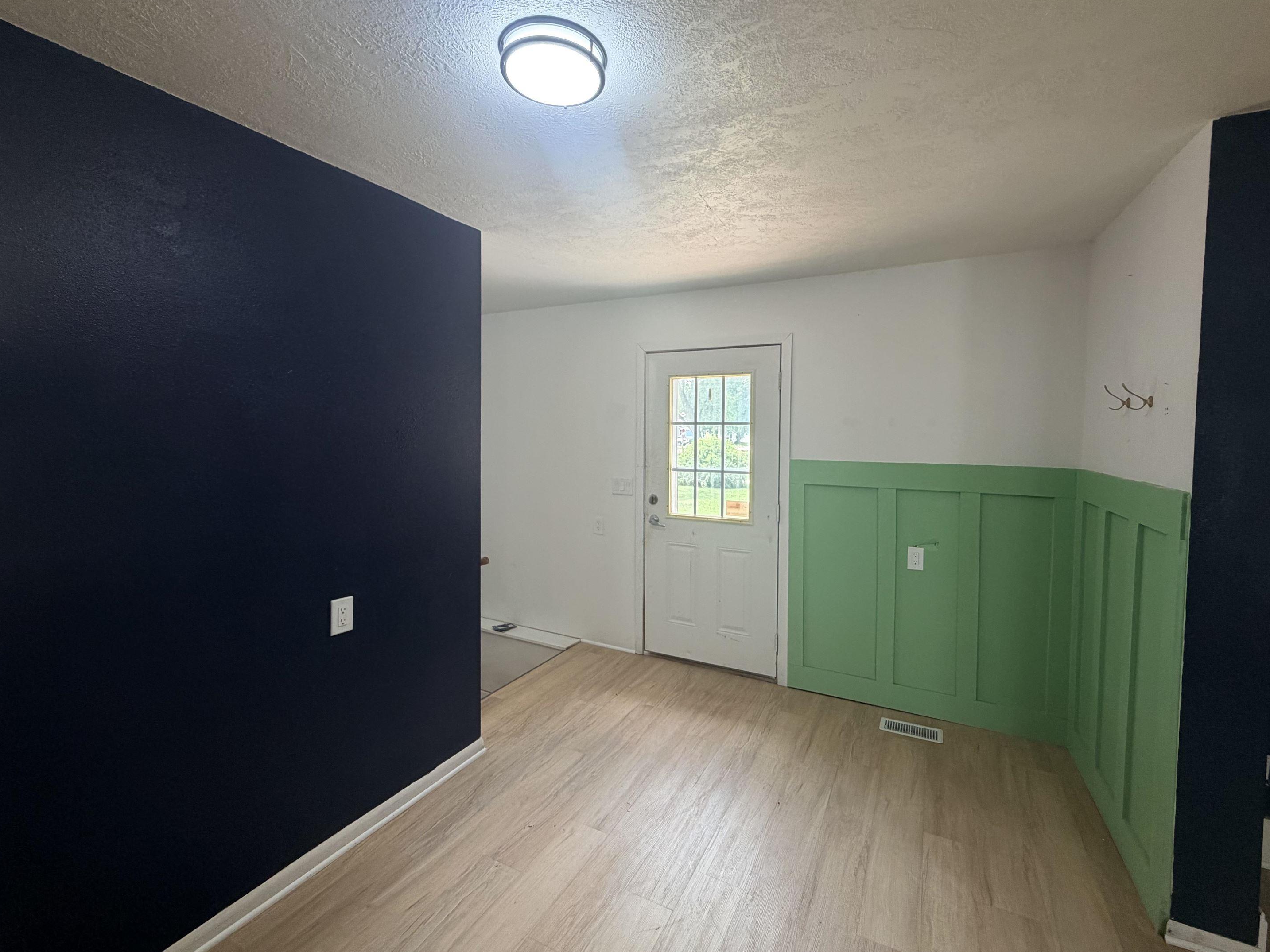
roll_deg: -0.2
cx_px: 661
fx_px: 550
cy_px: 448
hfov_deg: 98.1
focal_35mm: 15
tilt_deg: -1.0
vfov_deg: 81.7
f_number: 2.2
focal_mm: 2.22
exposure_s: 1/120
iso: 80
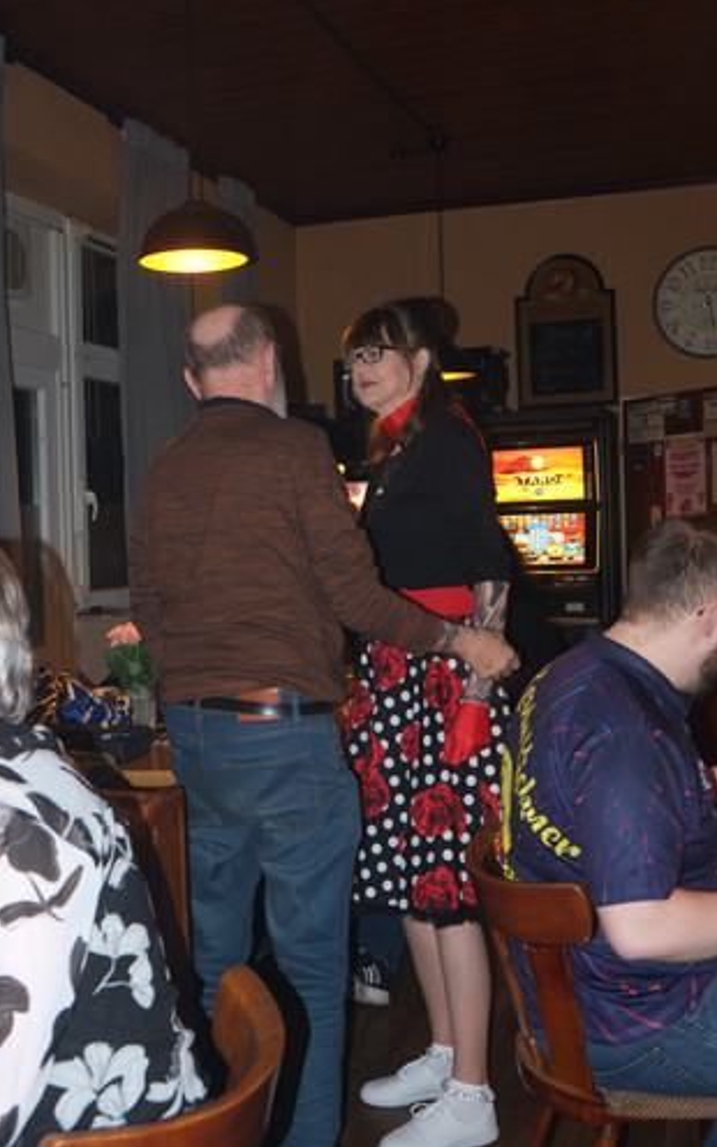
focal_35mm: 37
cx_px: 367
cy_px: 571
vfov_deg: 52.7
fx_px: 1157
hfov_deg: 34.4
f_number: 5
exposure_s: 1/15
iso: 800
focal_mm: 24.3
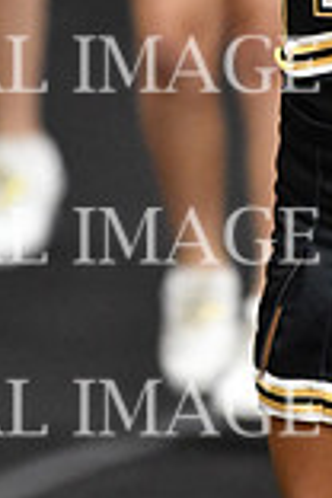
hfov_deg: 1.2
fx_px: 15437
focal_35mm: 1116
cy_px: 150
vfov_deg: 1.8
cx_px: 324
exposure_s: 1/800
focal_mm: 200
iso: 5000
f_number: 2.8
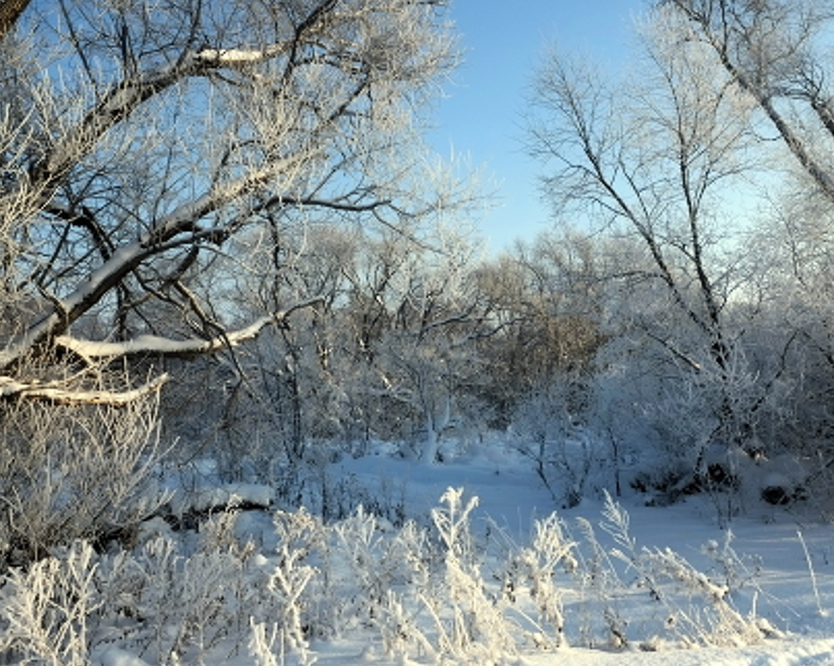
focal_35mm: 33
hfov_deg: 54.1
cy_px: 337
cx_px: 469
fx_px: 814
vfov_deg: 44.5
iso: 200
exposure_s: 1/1000
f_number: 6.4
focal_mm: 18
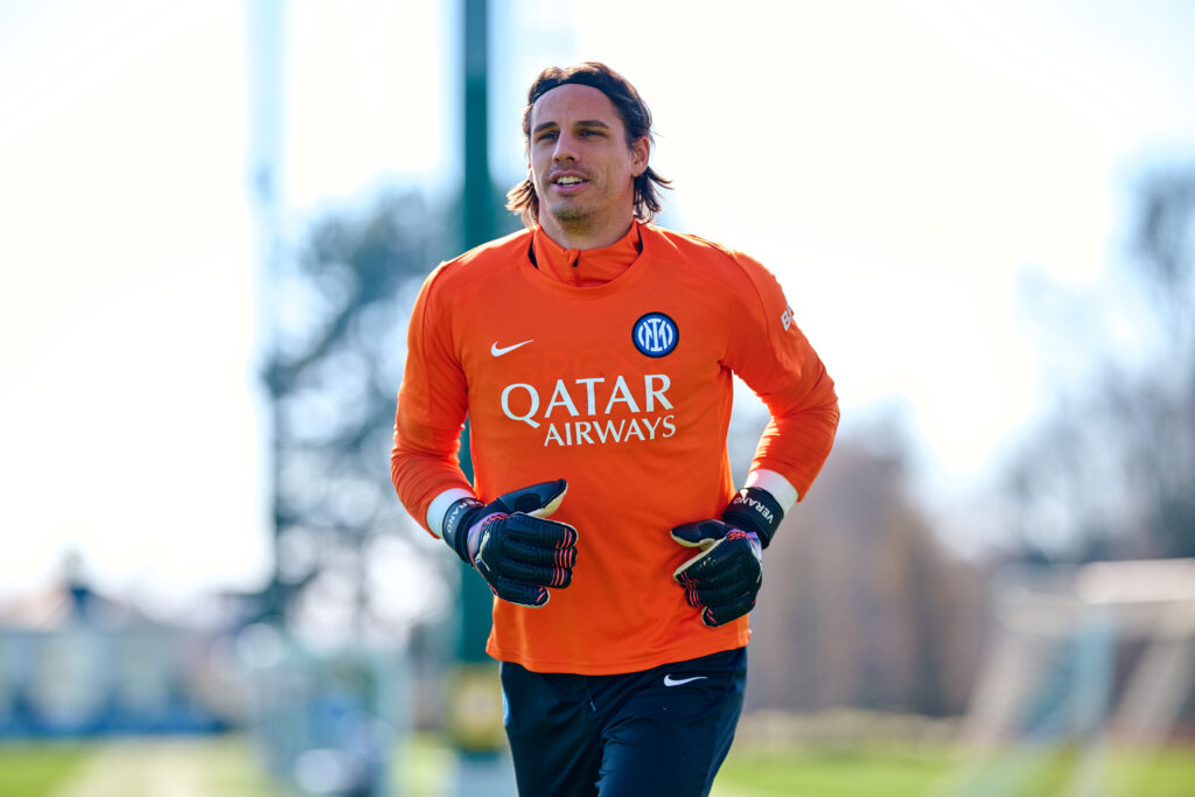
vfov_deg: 10.2
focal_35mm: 135
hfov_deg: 15.2
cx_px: 598
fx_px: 4482
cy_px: 398
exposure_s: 1/3200
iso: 220
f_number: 1.8
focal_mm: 135
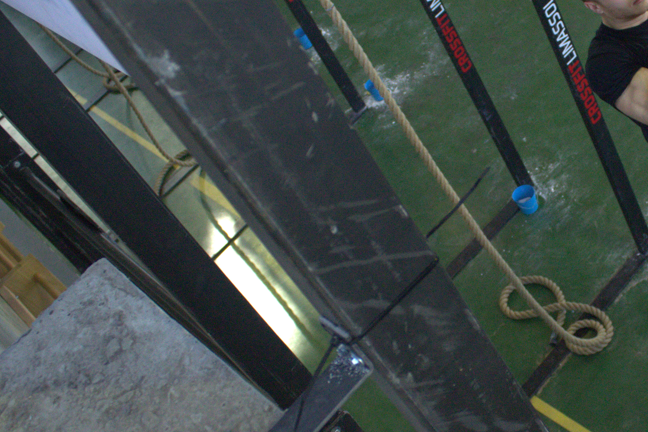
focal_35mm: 57
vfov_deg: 23.7
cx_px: 567
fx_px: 1026
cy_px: 182
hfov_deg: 33.5
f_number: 4
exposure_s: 1/160
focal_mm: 18
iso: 800
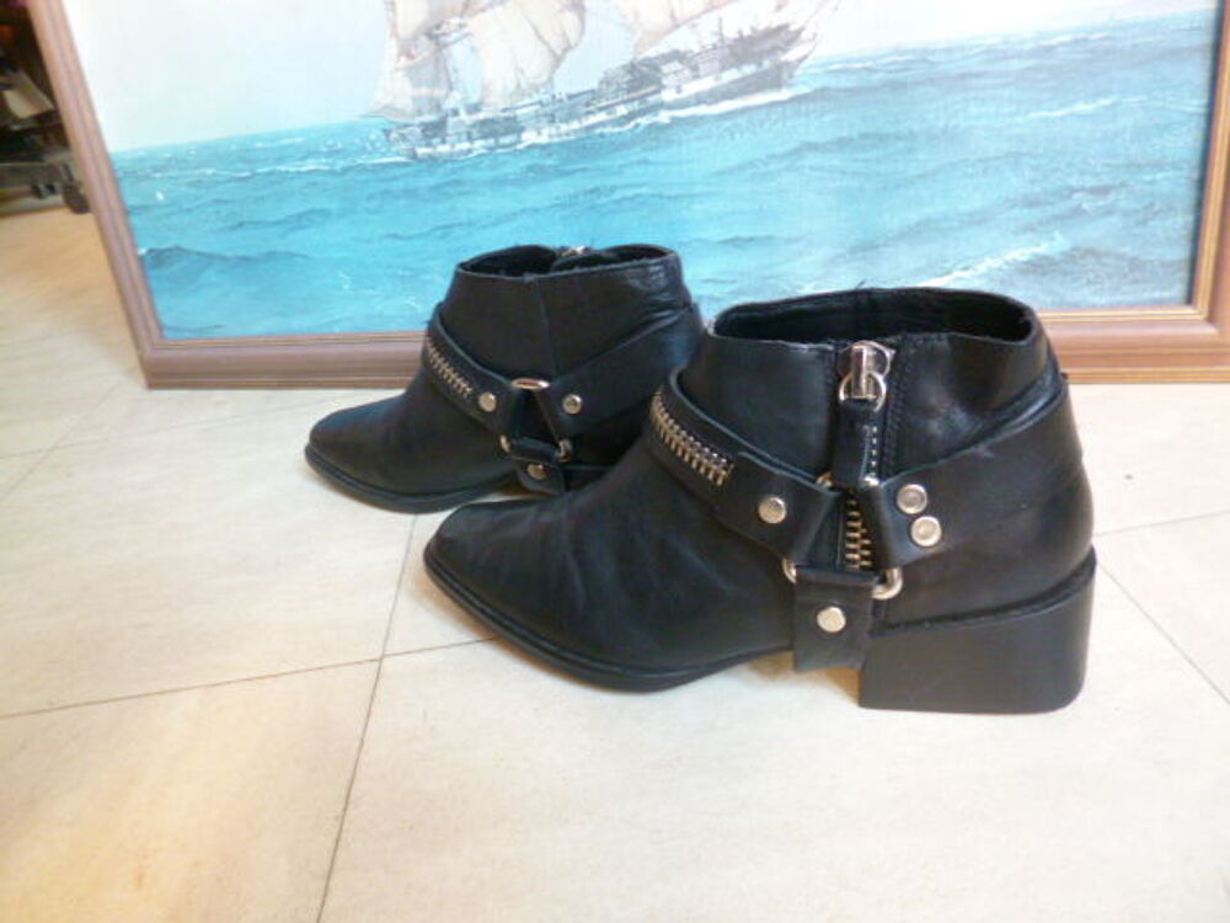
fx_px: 853
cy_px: 462
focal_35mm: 24
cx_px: 615
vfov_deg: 56.8
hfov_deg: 71.6
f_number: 2.5
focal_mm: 4.3
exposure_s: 1/8
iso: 400
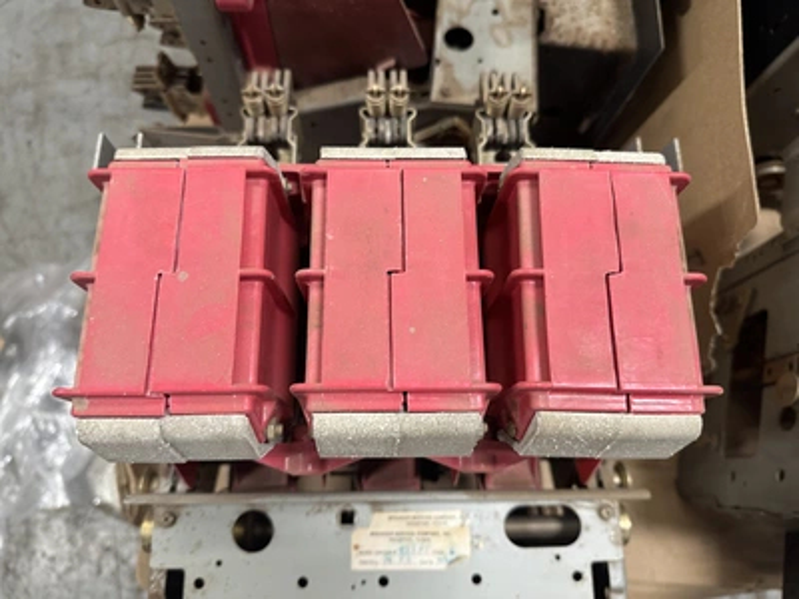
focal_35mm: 24
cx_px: 400
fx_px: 554
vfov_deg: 56.8
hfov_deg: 71.6
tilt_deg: -72.3
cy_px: 300
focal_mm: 6.86
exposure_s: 1/60
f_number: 1.78
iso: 320
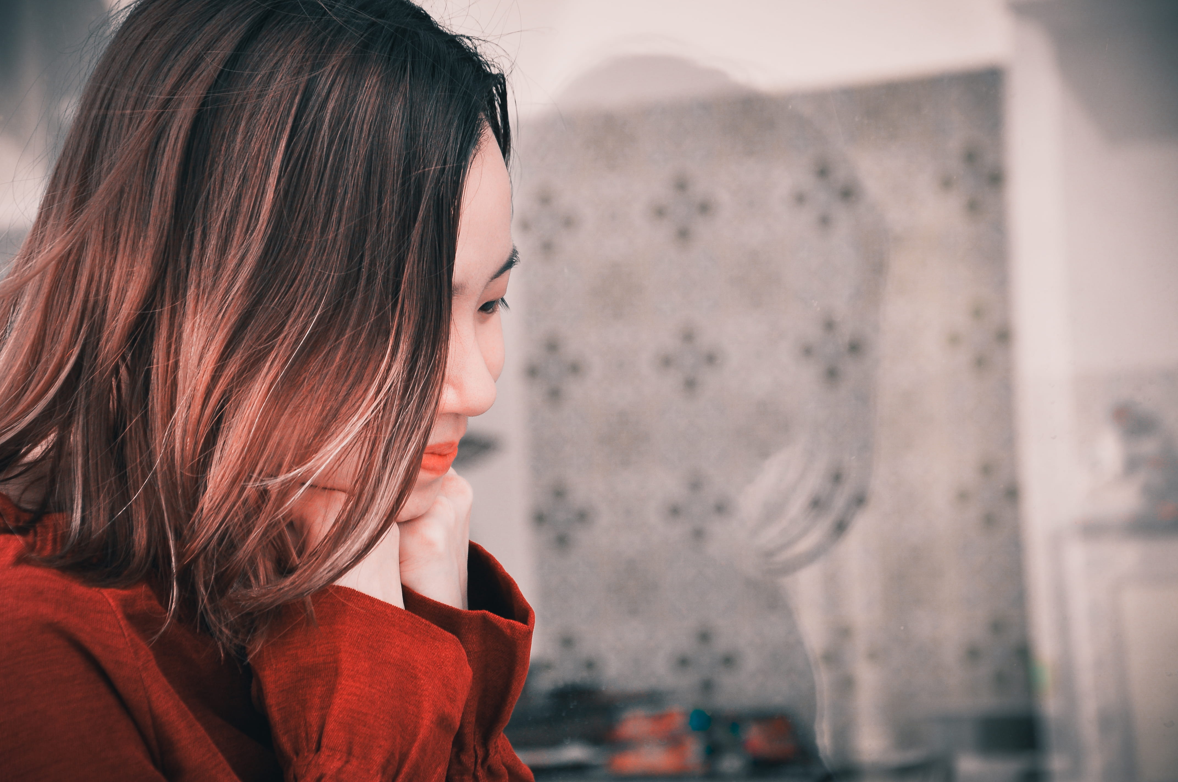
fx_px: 3922
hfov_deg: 17.1
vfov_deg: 11.4
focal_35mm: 120
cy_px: 391
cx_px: 589
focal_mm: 80
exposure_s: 1/200
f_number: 5.3
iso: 400
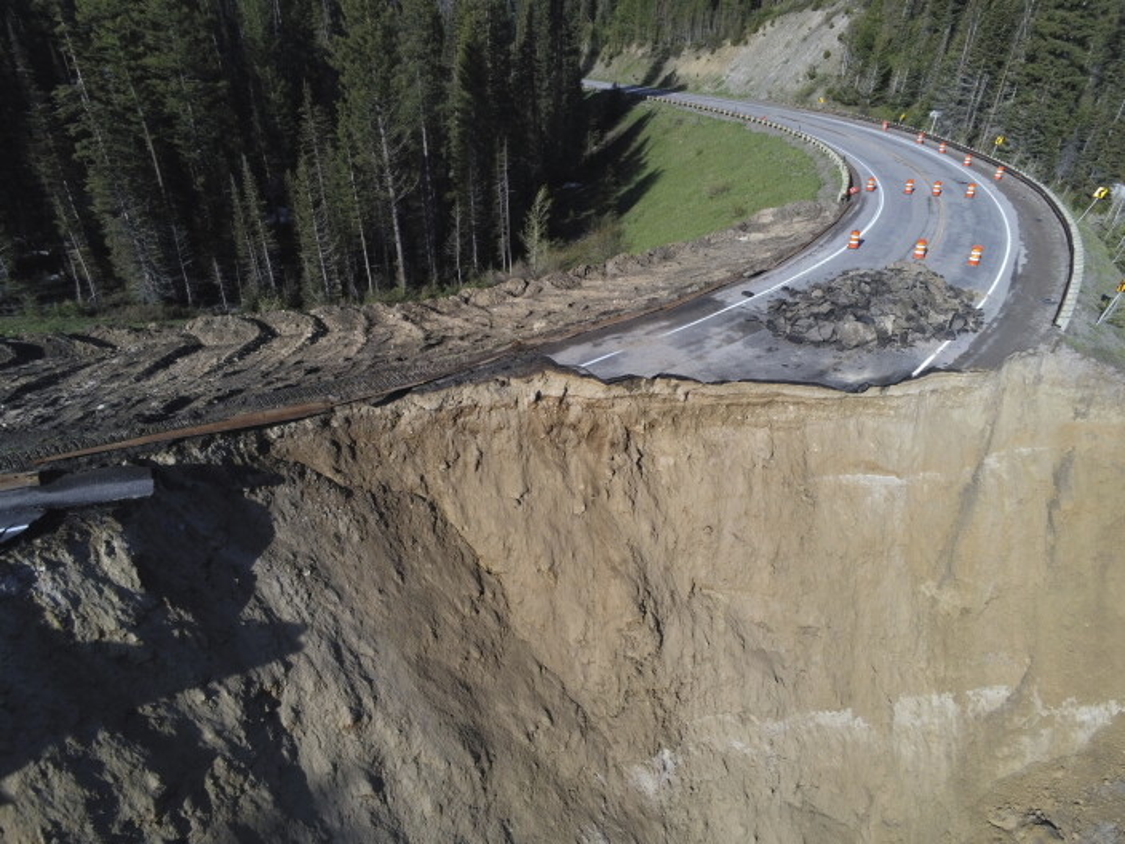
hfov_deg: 73.9
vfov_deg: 58.9
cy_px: 422
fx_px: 747
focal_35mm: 23
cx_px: 562
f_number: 2.4
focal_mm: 4
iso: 140
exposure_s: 1/1923
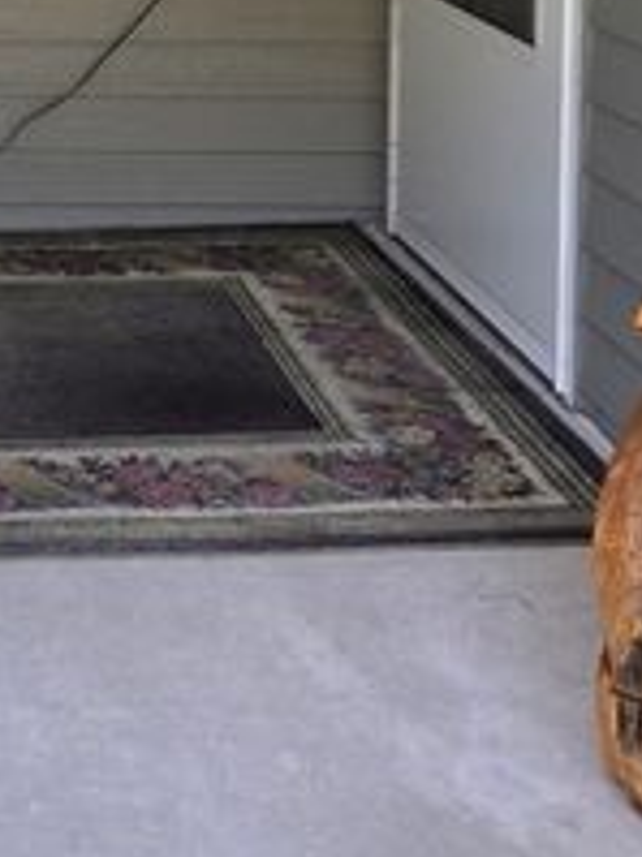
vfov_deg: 22.9
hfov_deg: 17.8
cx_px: -203
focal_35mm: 77
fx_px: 1906
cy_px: -217
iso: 125
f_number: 1.8
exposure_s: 1/180
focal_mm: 5.4
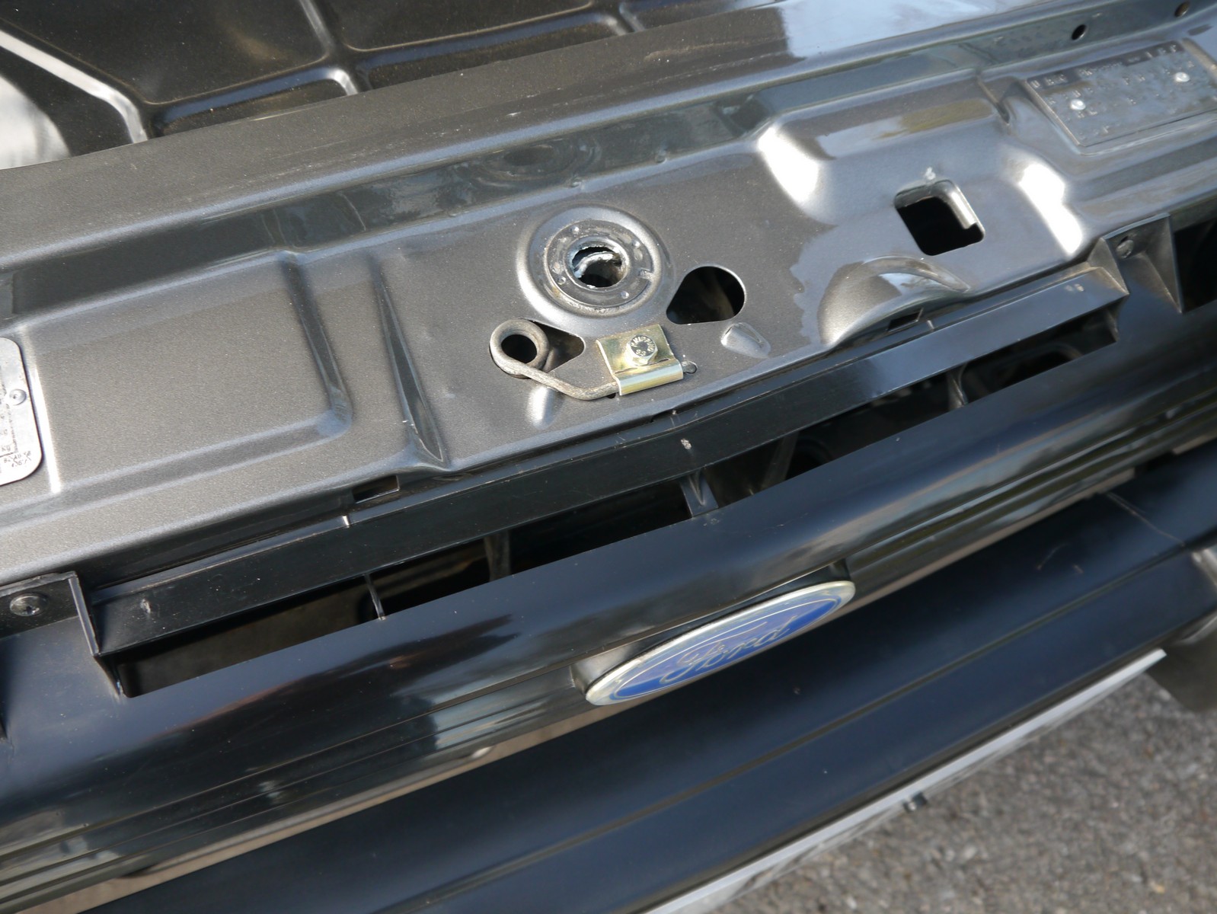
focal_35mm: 32
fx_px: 1126
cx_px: 608
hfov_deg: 56.8
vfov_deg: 44.2
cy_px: 457
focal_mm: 16
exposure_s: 1/60
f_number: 3.8
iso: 320
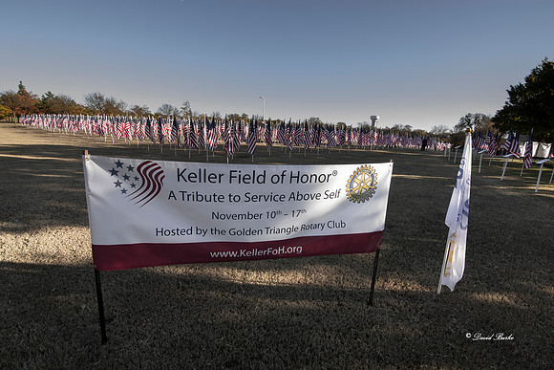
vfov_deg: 72.1
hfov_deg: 95.0
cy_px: 185
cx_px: 277
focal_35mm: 16
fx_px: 254
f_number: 8
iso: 400
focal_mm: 11
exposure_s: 1/125
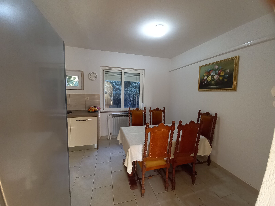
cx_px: 138
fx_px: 103
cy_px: 103
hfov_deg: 106.2
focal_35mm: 13
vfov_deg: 89.9
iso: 200
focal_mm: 1.42
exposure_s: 1/50
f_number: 2.2
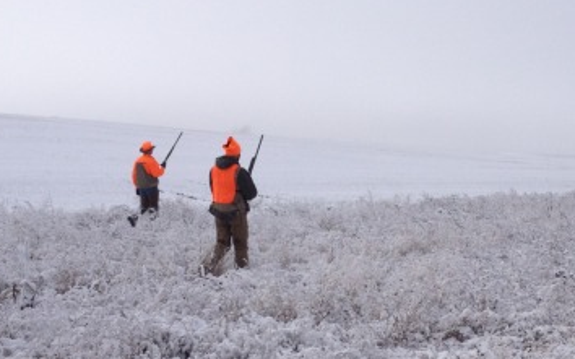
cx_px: 367
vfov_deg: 19.3
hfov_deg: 30.5
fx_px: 1050
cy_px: 268
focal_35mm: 67
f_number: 2.4
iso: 50
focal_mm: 4.28
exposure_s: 1/3953
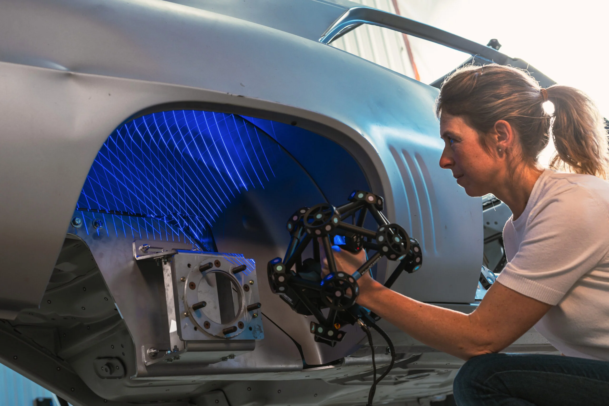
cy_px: 203
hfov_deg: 39.6
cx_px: 304
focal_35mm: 50
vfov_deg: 27.0
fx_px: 846
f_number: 5
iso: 2500
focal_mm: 50
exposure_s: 1/60
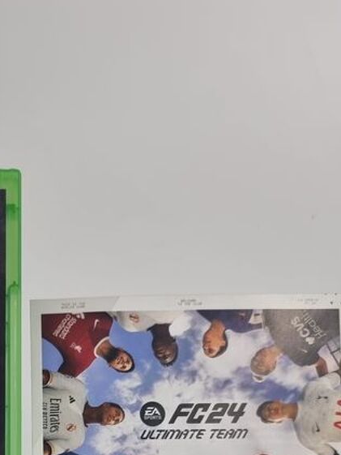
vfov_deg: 29.8
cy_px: 521
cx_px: -18
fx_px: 748
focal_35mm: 57
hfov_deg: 24.3
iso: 50
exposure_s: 1/120
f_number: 1.8
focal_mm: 6.7
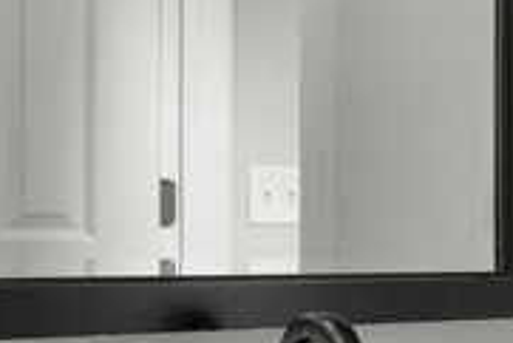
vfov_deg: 14.3
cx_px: 1120
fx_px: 1369
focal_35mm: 96
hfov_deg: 15.4
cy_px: 224
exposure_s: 1/4
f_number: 6.3
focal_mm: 16
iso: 80
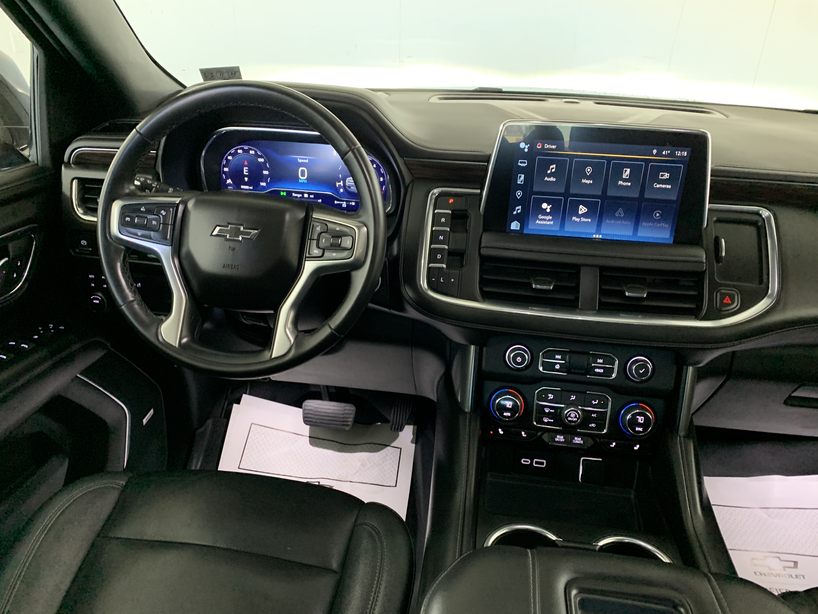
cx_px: 409
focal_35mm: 26
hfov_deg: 67.3
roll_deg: -0.6
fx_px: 614
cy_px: 307
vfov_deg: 53.1
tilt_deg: -27.9
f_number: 1.8
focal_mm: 4.25
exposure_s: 1/30
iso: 500
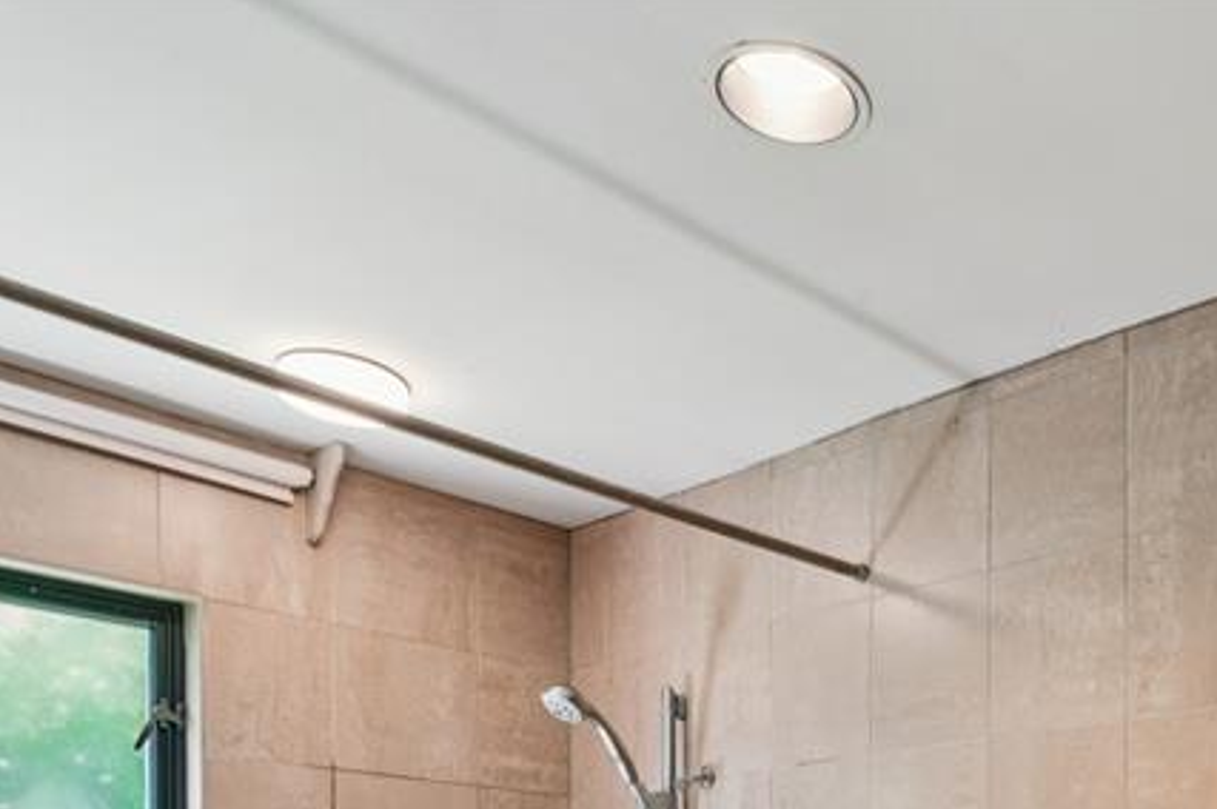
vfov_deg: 30.0
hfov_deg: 45.0
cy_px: 963
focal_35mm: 38
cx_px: 1137
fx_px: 1289
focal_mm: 15.9
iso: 320
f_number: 13
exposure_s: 1
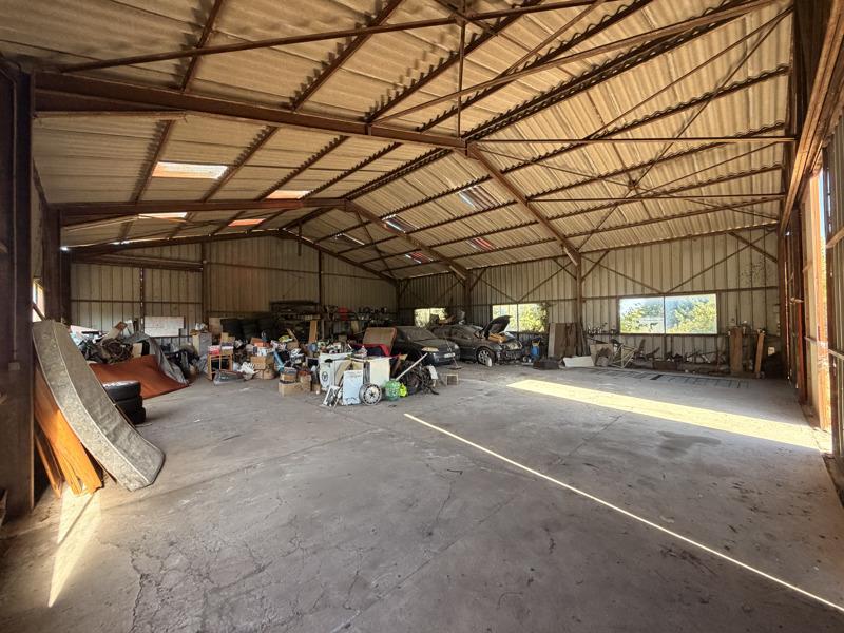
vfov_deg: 85.7
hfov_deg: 102.1
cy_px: 316
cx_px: 422
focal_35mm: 14
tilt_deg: +0.6
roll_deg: +1.2
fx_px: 341
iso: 320
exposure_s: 1/121
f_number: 2.2
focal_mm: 2.22
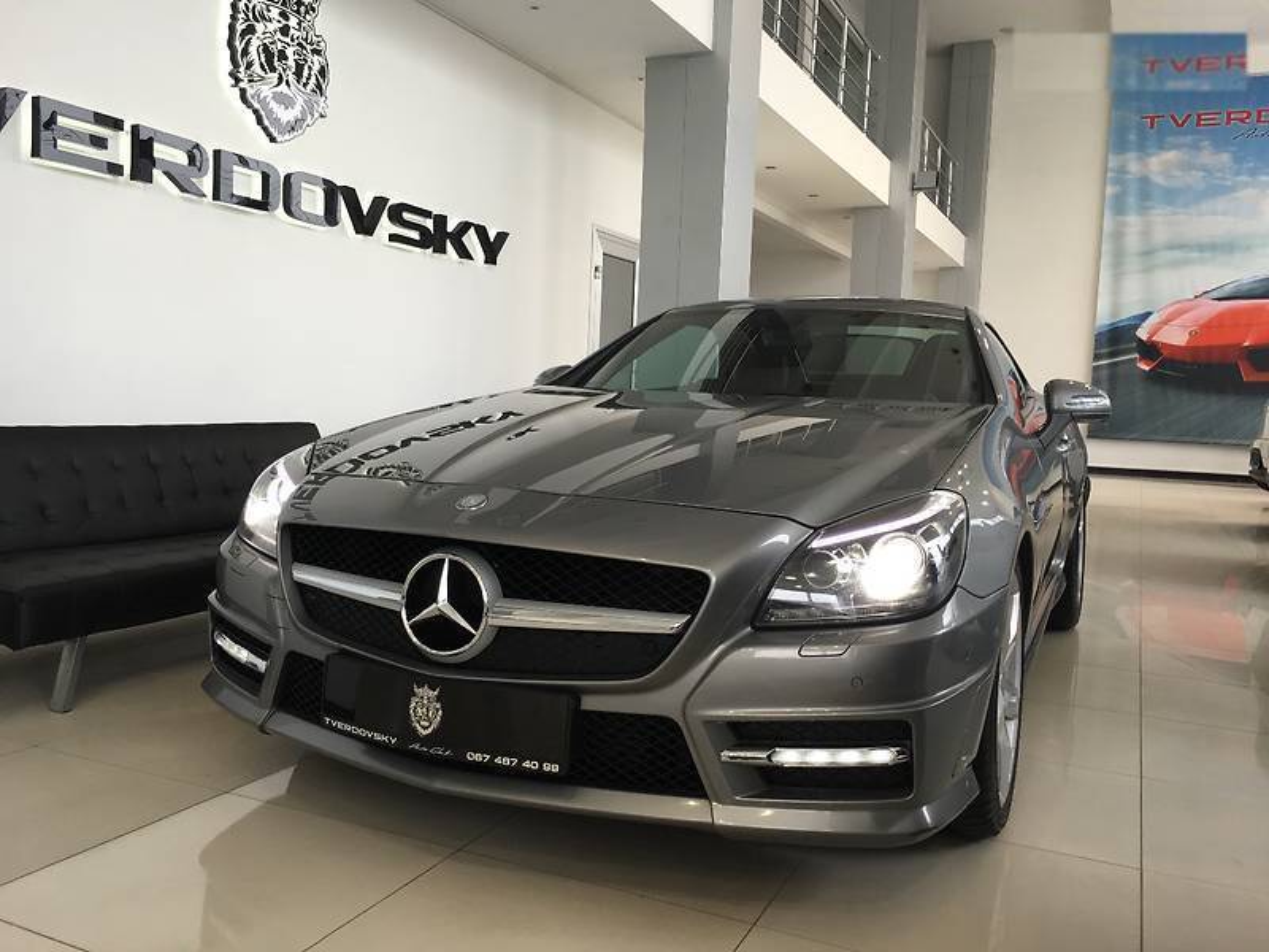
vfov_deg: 48.2
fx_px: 1063
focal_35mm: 29
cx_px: 634
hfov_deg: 61.7
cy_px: 476
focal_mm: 4.2
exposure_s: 1/50
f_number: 2.2
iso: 32
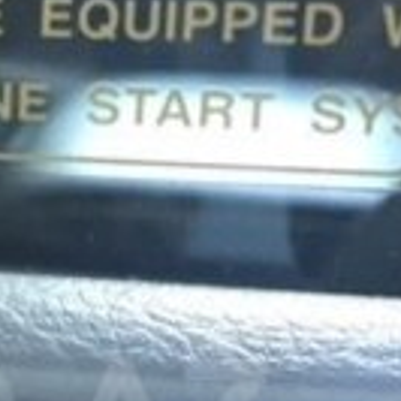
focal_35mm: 127
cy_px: 415
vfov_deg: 13.5
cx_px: -118
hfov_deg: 13.3
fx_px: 1664
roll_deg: -0.7
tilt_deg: -26.8
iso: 80
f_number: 2.2
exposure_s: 1/33
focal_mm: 4.15
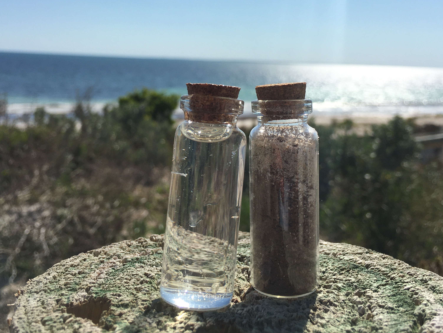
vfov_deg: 36.5
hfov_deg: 47.9
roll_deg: -2.6
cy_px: 112
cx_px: 220
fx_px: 499
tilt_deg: -5.3
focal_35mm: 39
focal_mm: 4.15
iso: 25
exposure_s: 1/2849
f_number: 2.2
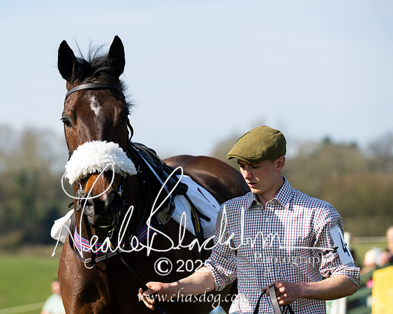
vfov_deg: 7.6
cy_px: 157
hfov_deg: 9.5
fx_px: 2357
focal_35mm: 203
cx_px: 157
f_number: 5
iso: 200
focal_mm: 180
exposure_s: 1/1000
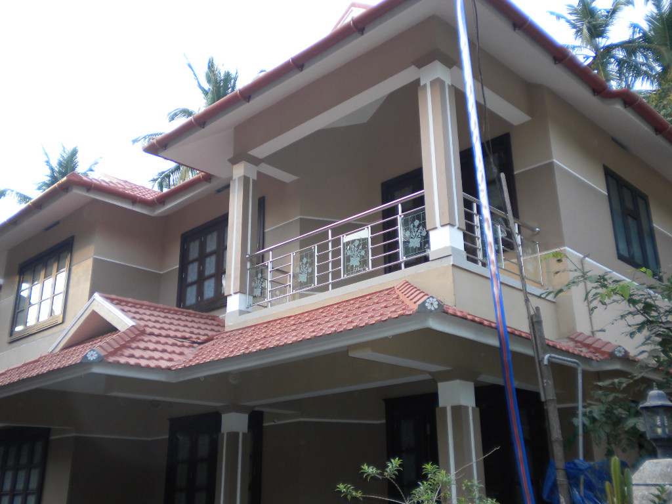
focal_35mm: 35
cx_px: 336
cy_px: 252
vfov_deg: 40.7
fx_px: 679
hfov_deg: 52.6
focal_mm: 6.3
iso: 113
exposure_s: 1/79
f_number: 3.1
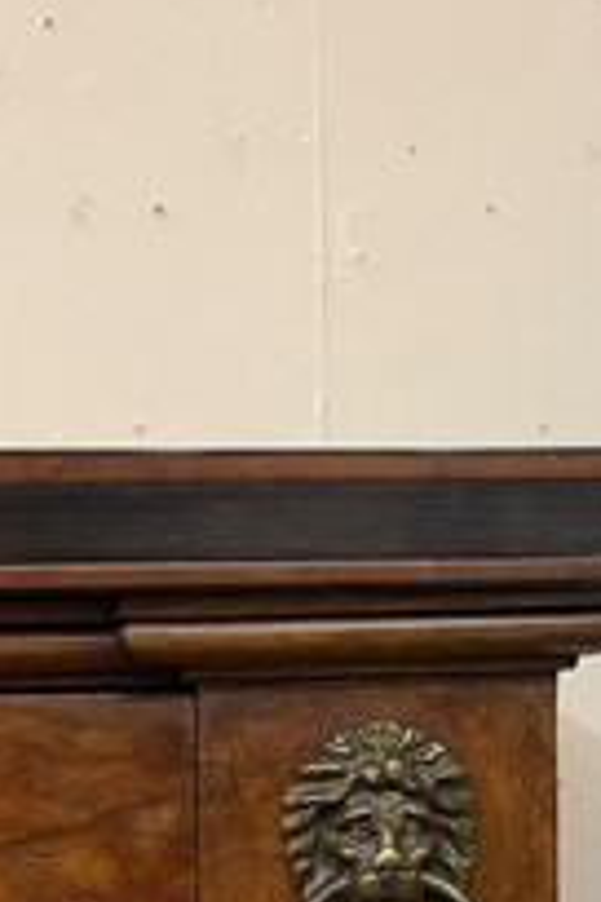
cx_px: 371
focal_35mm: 51
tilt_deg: -1.8
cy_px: 743
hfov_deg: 26.4
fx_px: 1277
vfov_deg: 37.3
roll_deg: +0.9
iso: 250
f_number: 1.6
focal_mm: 5.1
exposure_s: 1/50
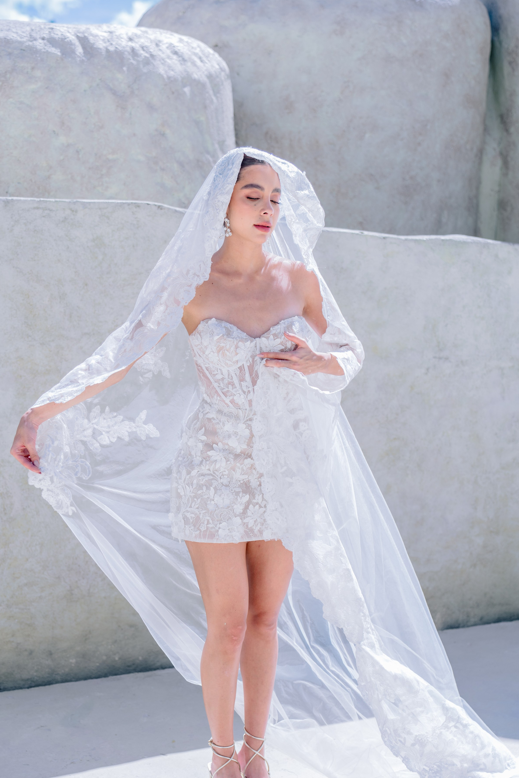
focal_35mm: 55
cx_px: 243
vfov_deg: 36.2
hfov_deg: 24.6
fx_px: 1189
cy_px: 434
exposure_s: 1/800
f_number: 2.8
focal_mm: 48
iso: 100
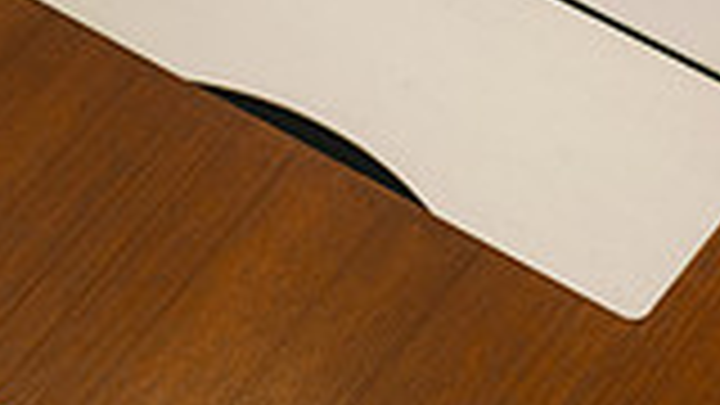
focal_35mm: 178
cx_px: -122
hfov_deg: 11.9
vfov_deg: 6.6
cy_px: 785
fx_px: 3398
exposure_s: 1/160
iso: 1000
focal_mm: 47
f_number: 7.1
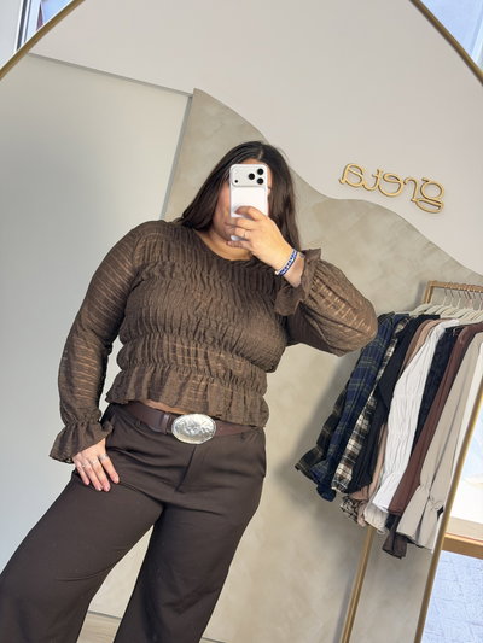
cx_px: 242
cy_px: 322
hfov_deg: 30.3
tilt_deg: -19.1
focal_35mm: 48
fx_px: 893
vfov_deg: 39.6
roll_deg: -14.3
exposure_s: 1/100
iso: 200
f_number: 1.78
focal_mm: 6.76
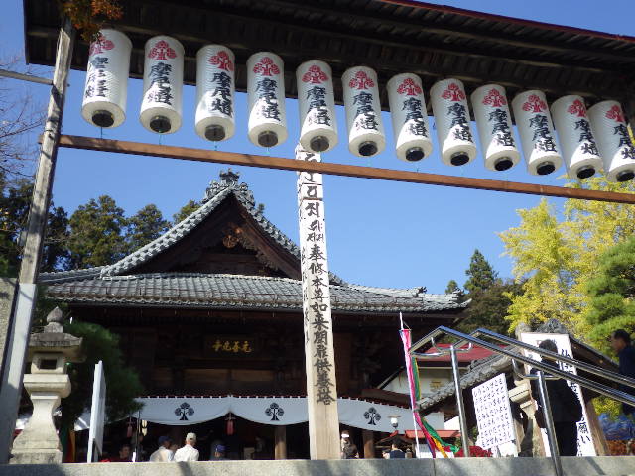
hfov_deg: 51.4
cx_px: 318
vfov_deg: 39.7
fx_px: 660
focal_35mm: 36
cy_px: 238
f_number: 3.5
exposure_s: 1/640
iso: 125
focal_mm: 6.4
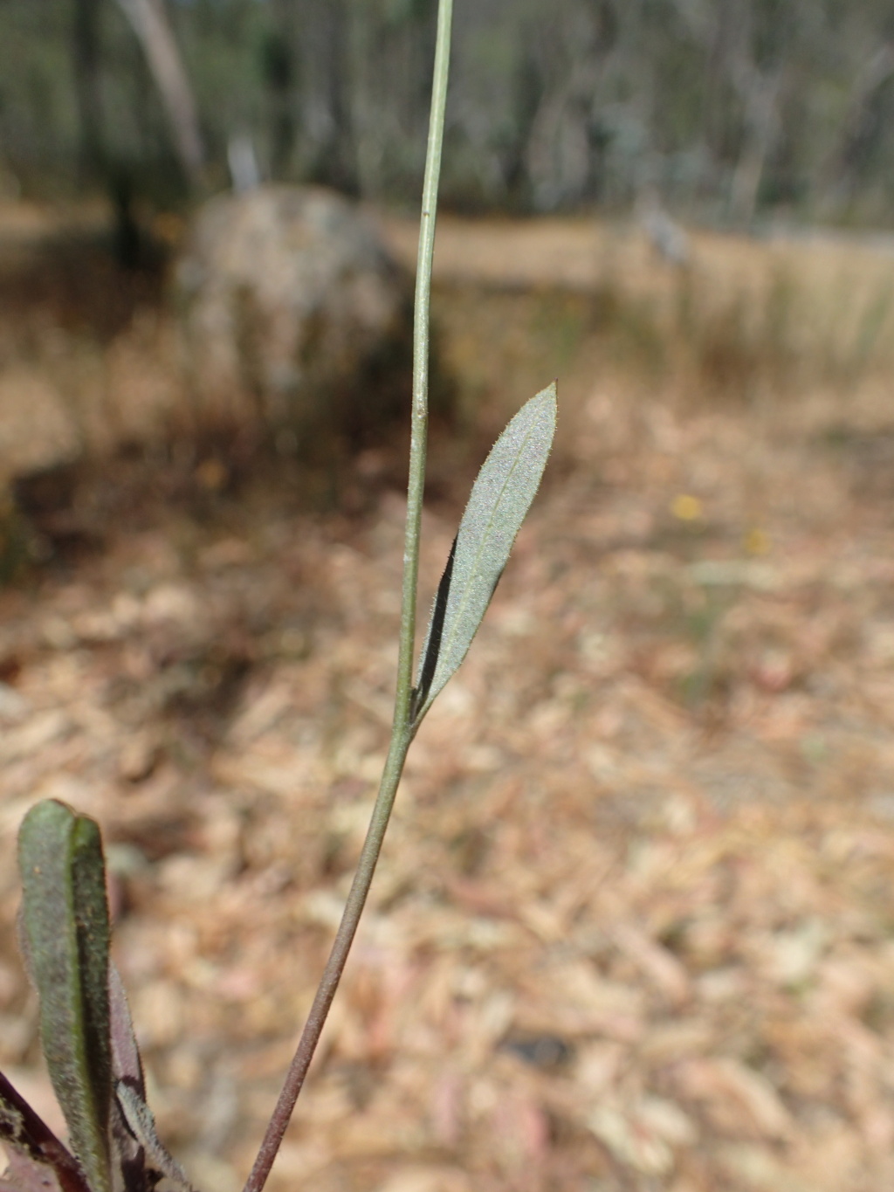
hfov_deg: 46.8
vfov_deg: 60.0
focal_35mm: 30
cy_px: 596
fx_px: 1033
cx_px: 447
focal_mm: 5.5
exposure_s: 1/200
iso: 100
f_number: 9
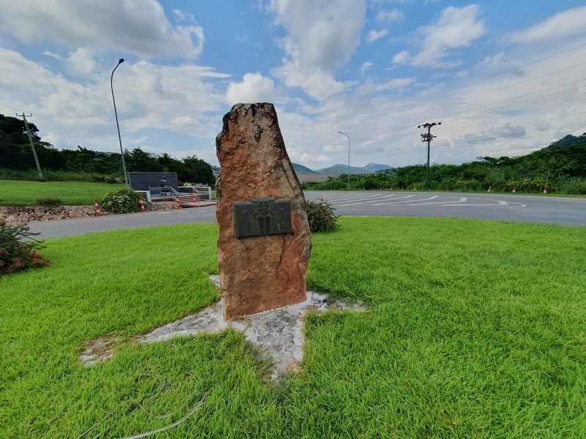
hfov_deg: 106.2
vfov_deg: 89.9
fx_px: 220
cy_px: 220
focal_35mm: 13
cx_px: 293
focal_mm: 1.8
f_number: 2.2
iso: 50
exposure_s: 1/814
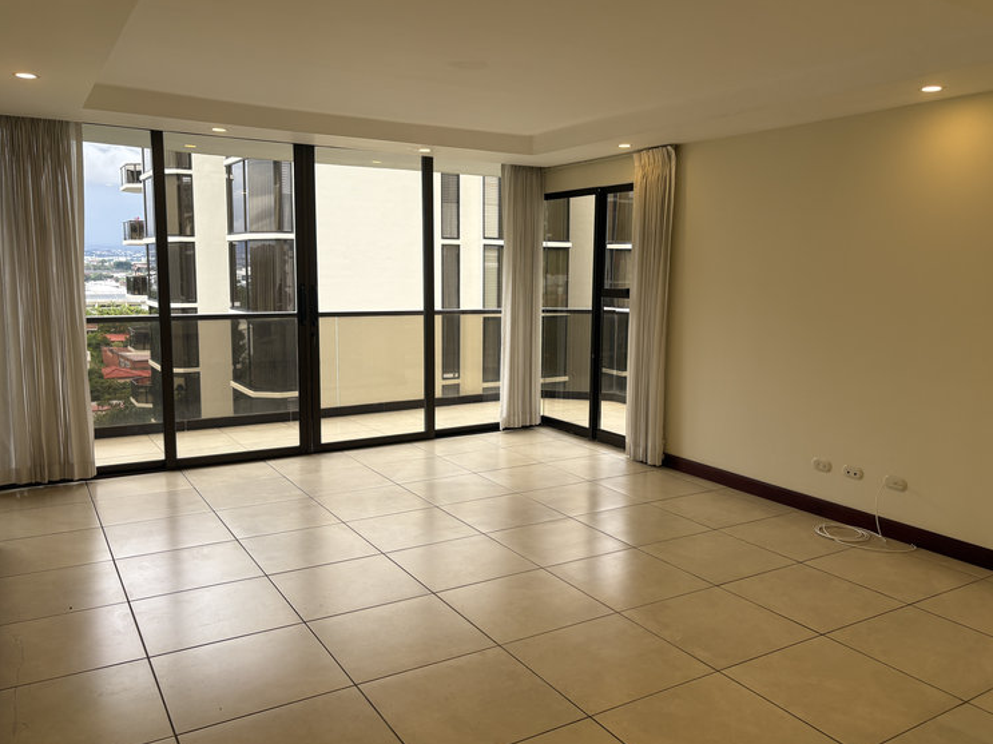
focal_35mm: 28
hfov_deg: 63.4
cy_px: 363
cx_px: 523
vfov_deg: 49.7
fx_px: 803
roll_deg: +0.3
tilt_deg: -7.6
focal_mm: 5.96
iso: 40
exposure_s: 1/126
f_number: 1.6
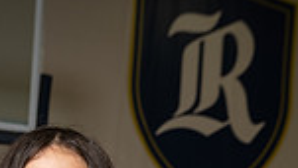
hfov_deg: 20.5
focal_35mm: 103
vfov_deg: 10.2
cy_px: 411
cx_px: 65
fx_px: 814
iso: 100
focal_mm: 33
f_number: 5
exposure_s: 1/250
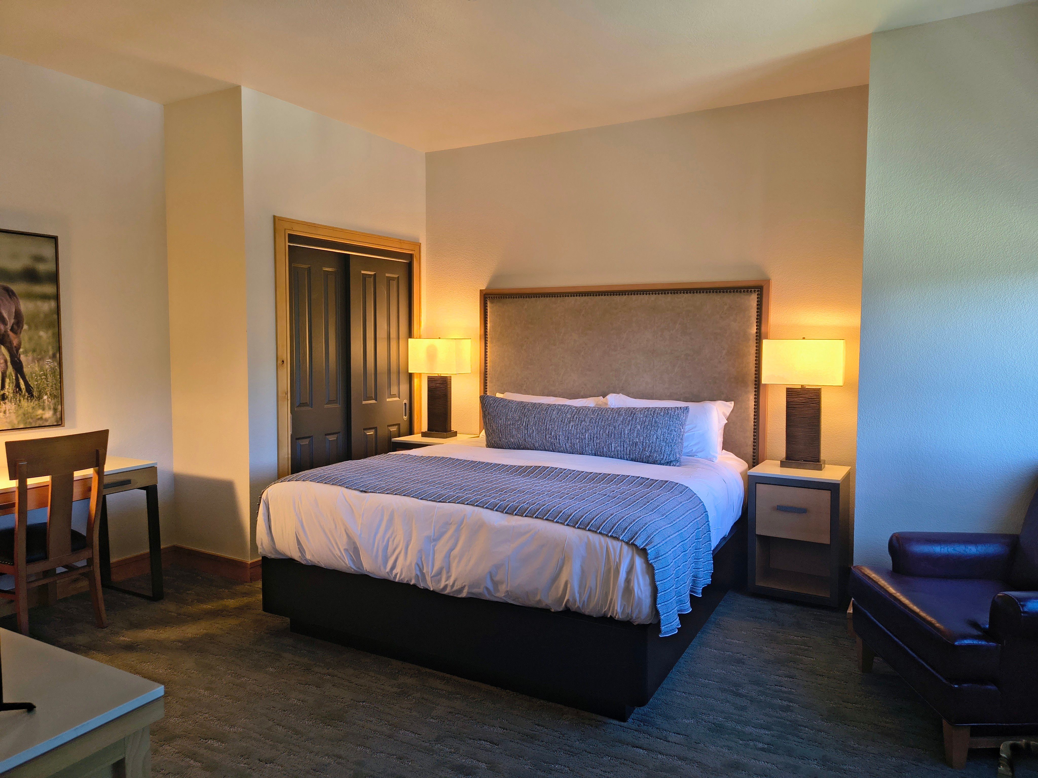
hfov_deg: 71.6
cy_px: 389
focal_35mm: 24
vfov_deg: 56.8
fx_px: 720
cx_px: 519
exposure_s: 1/120
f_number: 1.8
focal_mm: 5.56
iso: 545
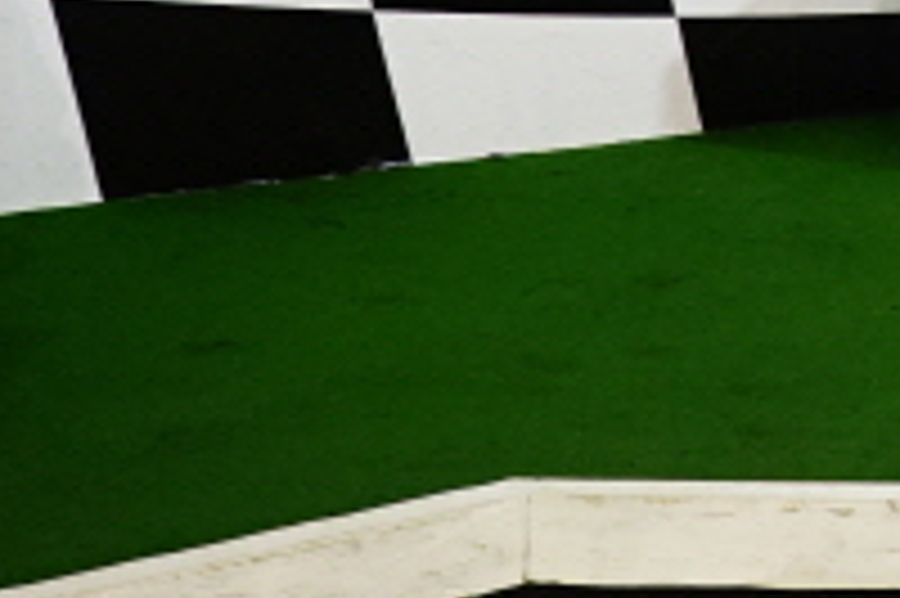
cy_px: -814
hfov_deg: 10.2
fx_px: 4796
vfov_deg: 6.8
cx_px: 1548
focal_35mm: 192
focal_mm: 40
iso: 1250
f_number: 5.6
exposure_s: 1/50
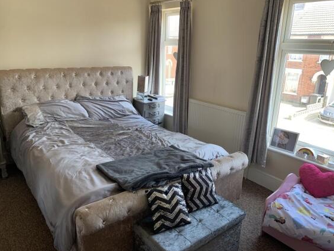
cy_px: 127
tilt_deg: -17.2
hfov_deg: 65.3
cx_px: 163
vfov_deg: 51.4
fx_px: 261
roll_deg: -2.9
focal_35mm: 27
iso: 100
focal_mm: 4.25
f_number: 1.8
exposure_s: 1/104
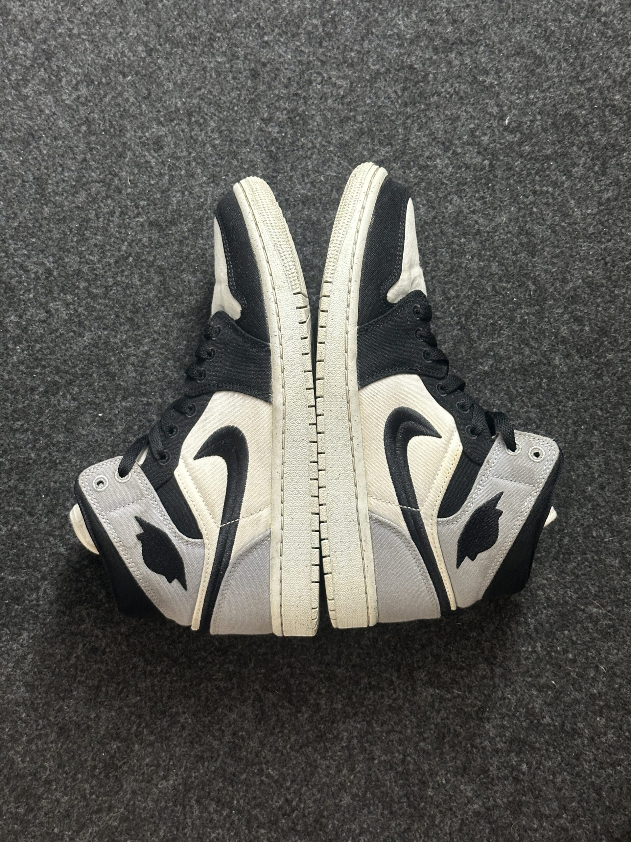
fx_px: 1167
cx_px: 316
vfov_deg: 39.7
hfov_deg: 30.3
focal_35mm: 48
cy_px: 421
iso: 320
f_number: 1.78
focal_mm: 6.86
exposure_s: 1/33
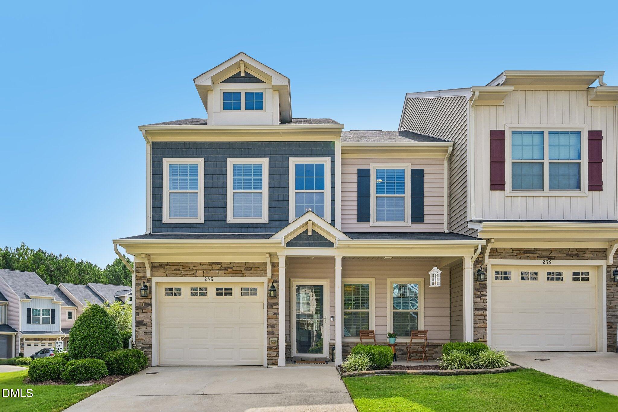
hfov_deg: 71.5
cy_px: 206
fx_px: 429
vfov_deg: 51.3
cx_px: 309
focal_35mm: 25
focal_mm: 25
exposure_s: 1/250
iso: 100
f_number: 8
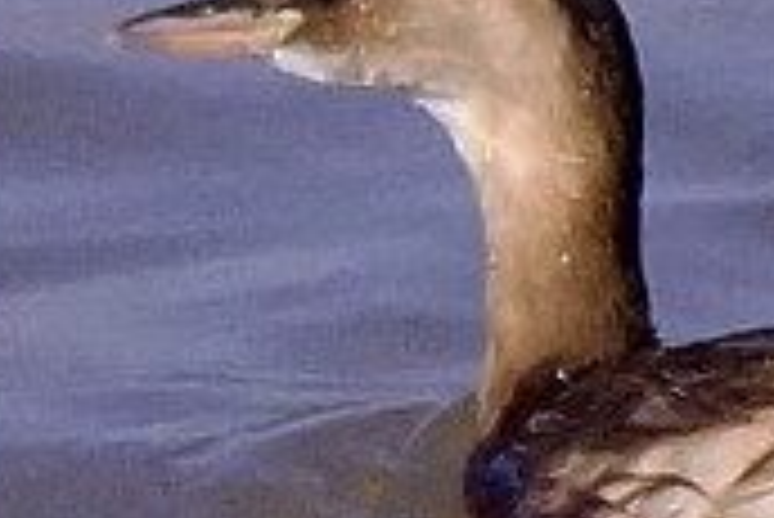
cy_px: -18
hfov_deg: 0.8
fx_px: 55128
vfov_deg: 0.5
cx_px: 133
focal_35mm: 2562
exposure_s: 1/8000
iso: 2500
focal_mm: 420
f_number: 7.1
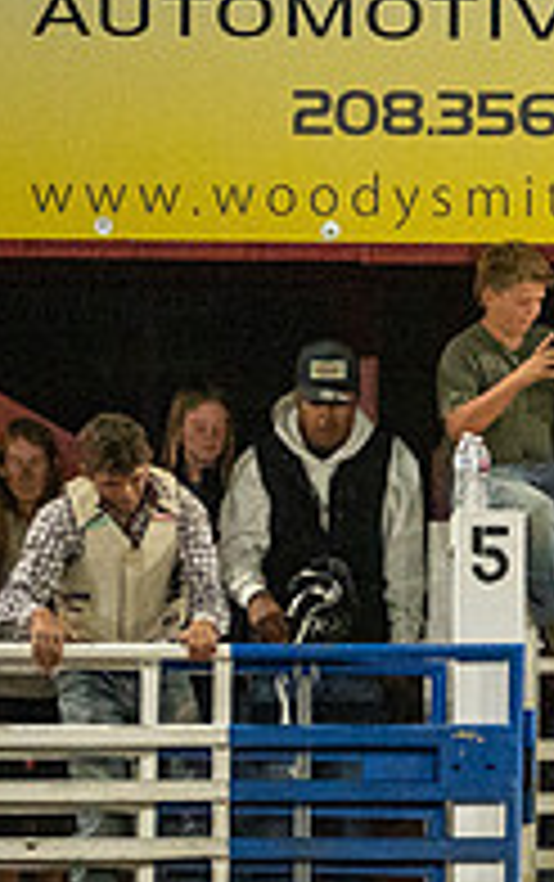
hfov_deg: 1.9
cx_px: 1103
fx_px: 16379
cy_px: 1052
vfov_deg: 3.1
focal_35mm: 680
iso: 5000
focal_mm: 160
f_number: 2.8
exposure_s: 1/640
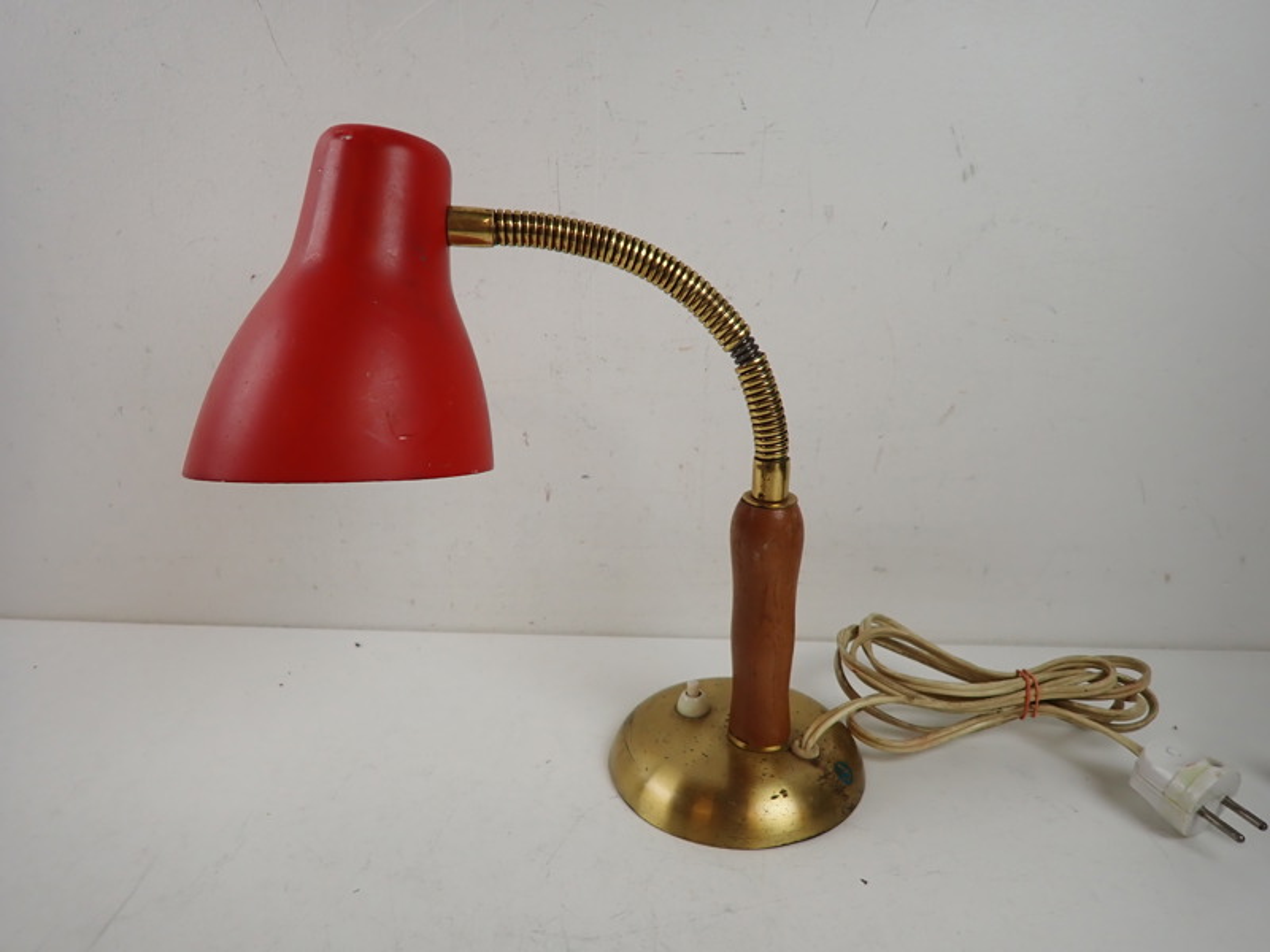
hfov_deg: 84.7
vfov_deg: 68.7
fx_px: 697
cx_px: 635
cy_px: 476
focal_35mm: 19
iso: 100
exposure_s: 1/125
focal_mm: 3.33
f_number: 2
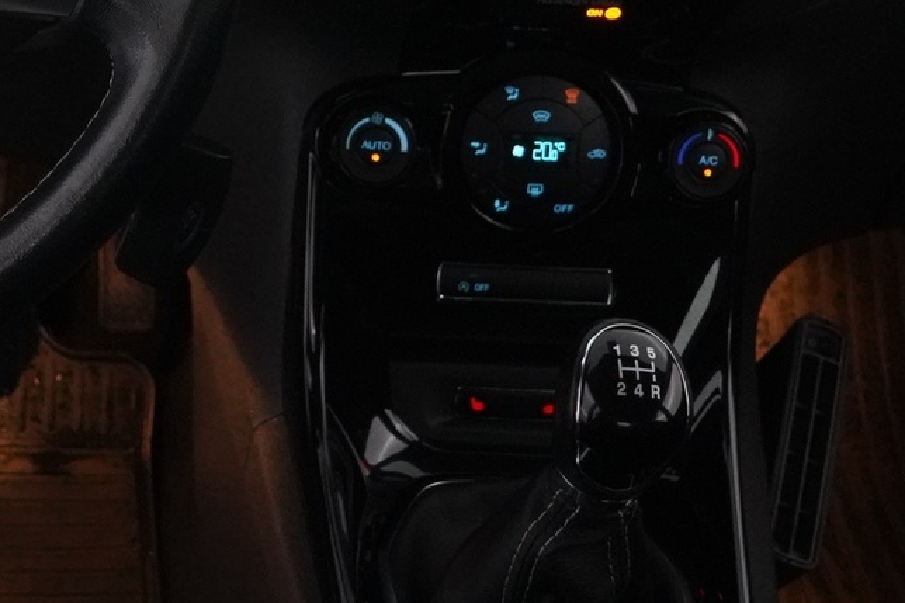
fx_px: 1835
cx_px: 91
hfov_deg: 26.8
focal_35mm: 73
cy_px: -84
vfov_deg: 17.9
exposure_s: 1/50
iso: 12800
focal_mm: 29
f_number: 9
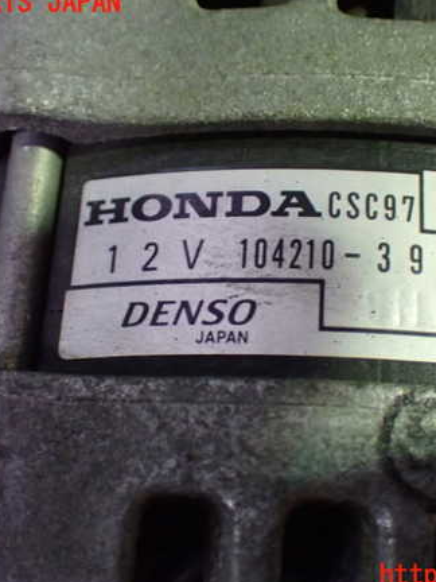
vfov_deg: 33.8
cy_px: 290
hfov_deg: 25.6
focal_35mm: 57
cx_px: 280
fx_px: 957
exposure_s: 1/40
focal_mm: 7.31
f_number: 2.8
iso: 1000
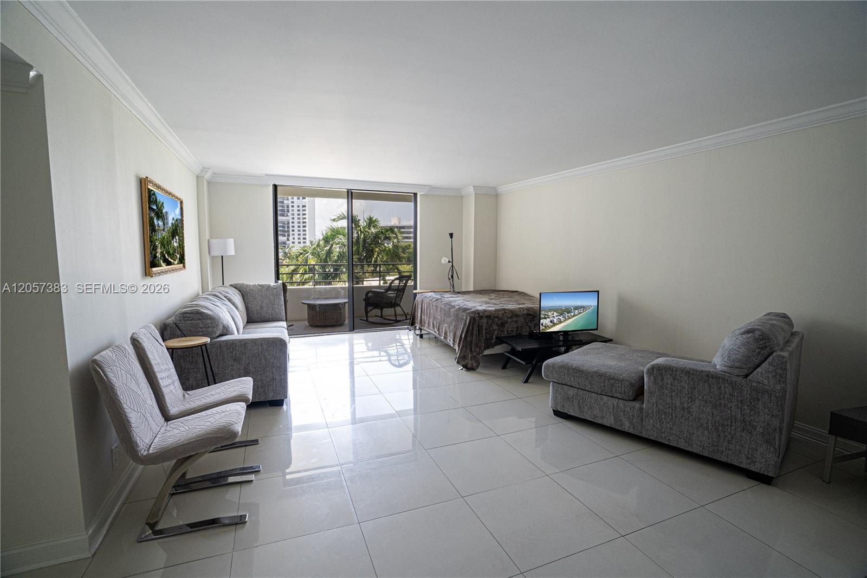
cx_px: 434
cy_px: 289
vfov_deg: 73.7
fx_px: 385
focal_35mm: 16
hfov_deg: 96.7
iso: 1000
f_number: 22
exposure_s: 1/40
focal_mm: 16
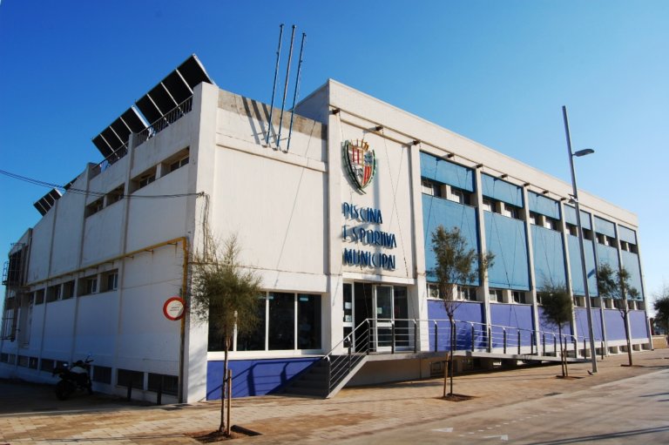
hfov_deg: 67.4
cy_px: 222
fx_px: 501
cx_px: 334
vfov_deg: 47.9
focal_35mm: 27
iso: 200
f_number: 10
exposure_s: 1/400
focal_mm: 18
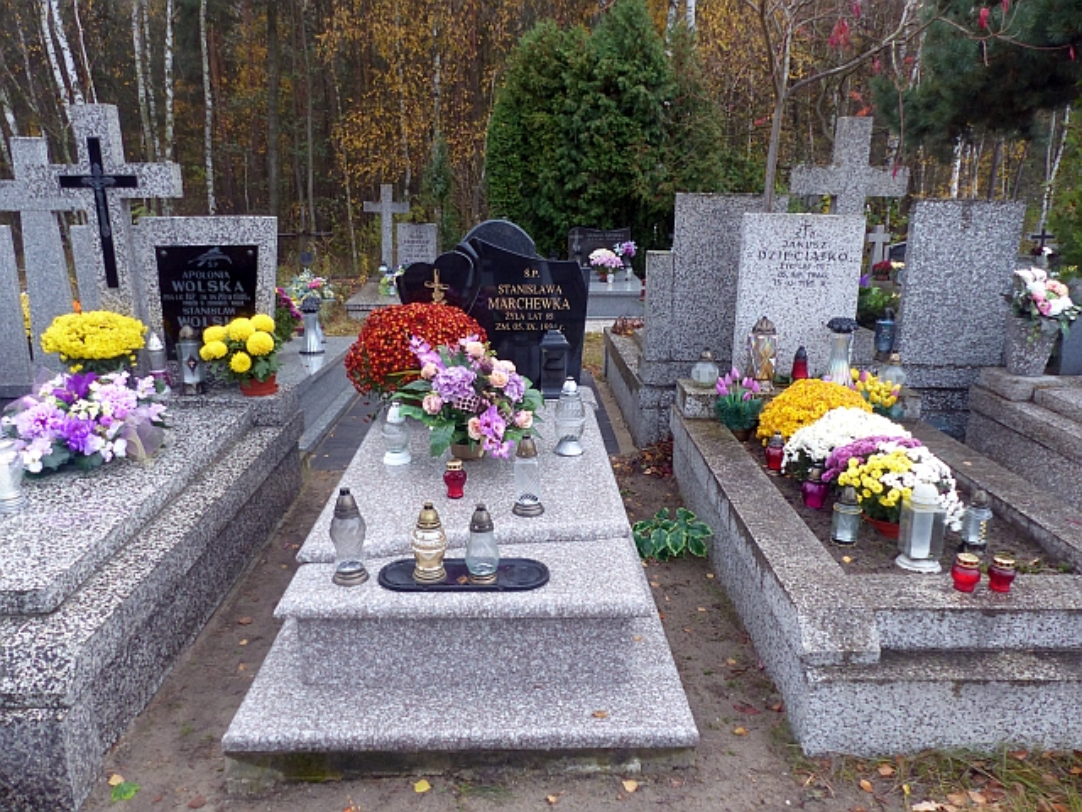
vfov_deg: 54.9
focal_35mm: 25
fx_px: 781
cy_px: 406
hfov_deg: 69.4
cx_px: 541
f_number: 2.8
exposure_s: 1/60
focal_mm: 4.5
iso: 200
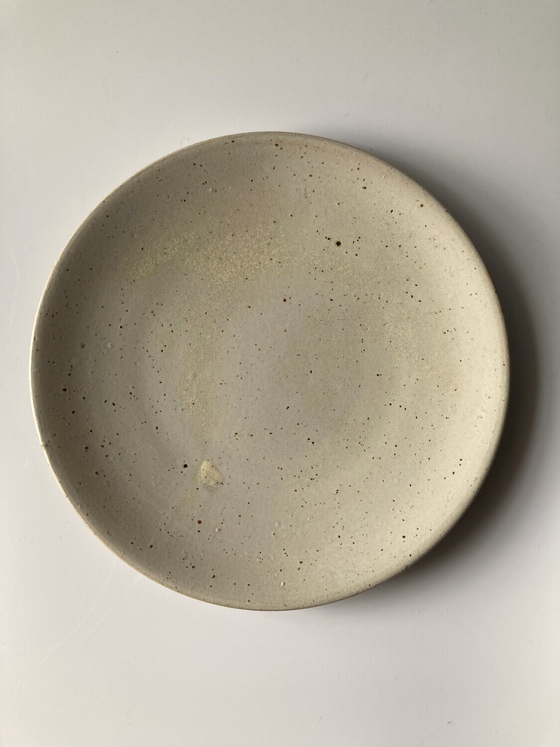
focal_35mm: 28
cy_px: 374
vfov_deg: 63.4
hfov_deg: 49.7
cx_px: 280
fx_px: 604
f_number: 1.8
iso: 40
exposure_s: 1/121
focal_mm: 3.99
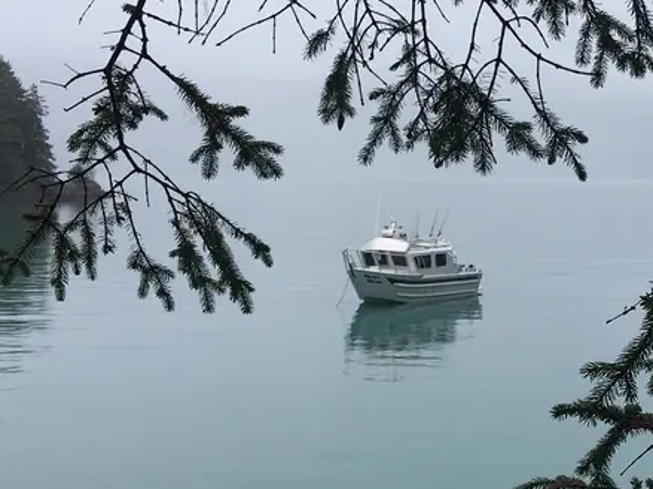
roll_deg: -1.2
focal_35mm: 72
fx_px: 1358
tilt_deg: -6.0
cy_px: 346
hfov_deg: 26.4
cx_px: 550
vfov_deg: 20.3
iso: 25
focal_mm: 4.15
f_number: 2.2
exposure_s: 1/516
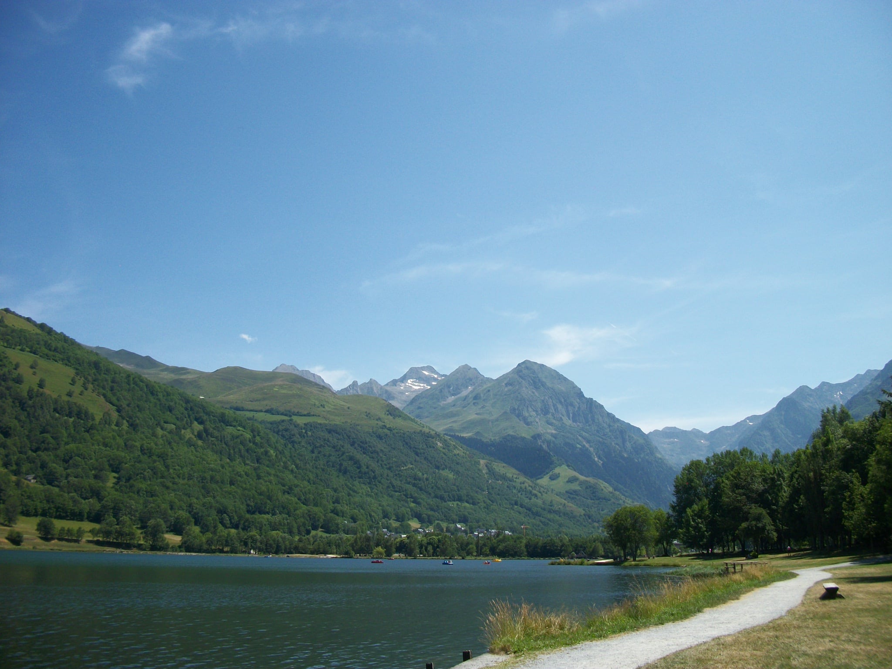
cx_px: 446
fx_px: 825
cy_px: 334
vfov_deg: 44.2
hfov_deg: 56.8
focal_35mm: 32
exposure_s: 1/160
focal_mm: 5.7
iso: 80
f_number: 8.8
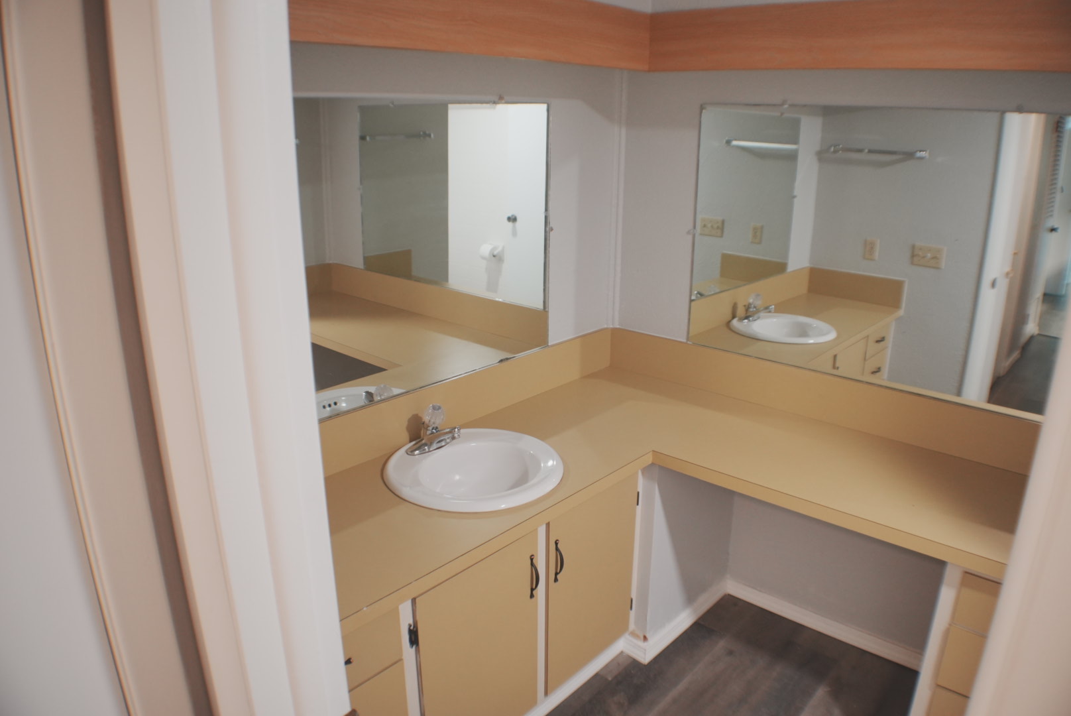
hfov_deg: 58.7
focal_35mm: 32
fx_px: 953
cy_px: 358
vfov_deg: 41.2
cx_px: 536
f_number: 4
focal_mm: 32
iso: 1000
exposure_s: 1/40
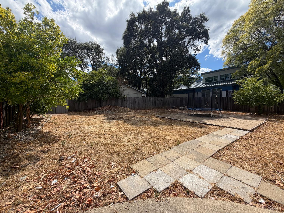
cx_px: 142
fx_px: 115
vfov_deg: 85.7
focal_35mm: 14
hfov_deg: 102.1
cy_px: 106
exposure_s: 1/770
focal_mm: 2.22
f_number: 2.2
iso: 20
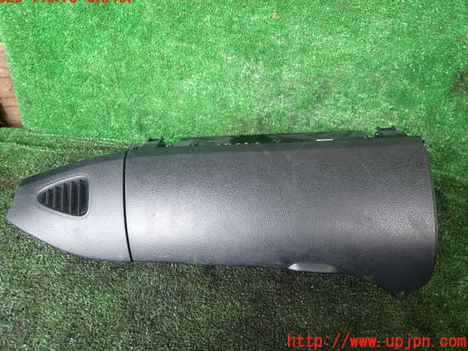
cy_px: 169
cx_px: 227
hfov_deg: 67.3
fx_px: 352
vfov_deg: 53.1
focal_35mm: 26
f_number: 2
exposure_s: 1/60
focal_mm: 4.5
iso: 200
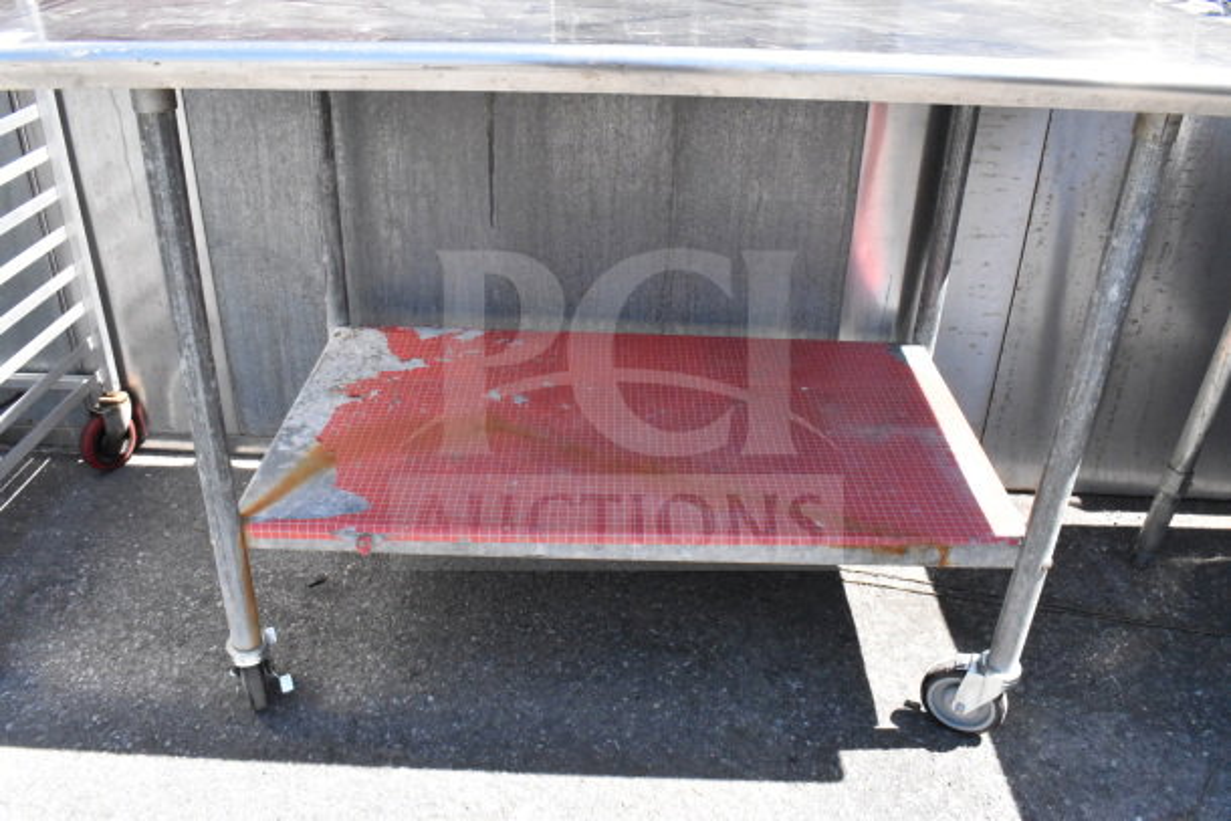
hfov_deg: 61.9
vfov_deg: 43.6
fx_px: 1026
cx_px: 616
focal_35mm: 30
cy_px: 410
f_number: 16
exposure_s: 1/1000
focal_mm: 20
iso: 6400
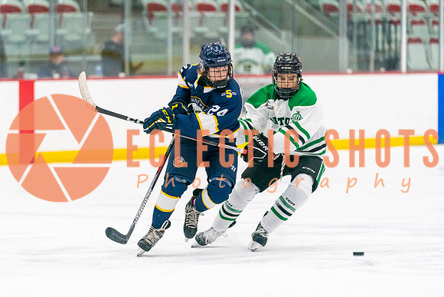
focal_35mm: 245
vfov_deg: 5.6
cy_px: 167
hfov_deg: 8.4
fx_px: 3020
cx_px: 151
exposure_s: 1/1600
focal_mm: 182
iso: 4000
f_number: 2.8
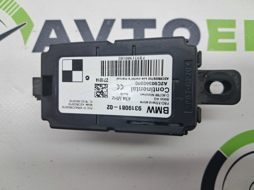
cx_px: 127
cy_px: 95
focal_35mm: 27
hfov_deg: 65.4
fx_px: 198
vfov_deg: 51.3
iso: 50
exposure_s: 1/50
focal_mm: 4
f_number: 1.8
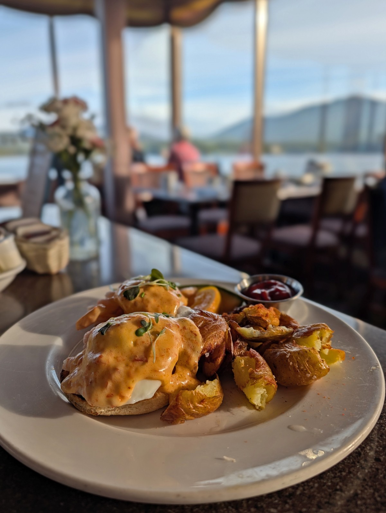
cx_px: 193
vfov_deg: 71.5
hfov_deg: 56.9
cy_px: 256
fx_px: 356
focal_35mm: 24
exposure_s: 1/443
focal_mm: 6.9
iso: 19
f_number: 1.68
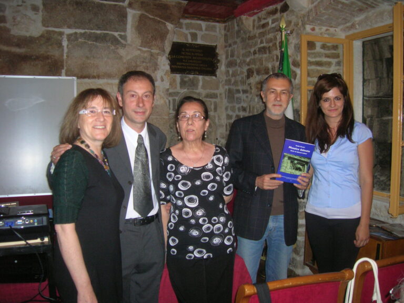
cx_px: 202
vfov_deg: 41.8
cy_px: 152
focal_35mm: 34
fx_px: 397
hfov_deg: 54.0
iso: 139
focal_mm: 5.7
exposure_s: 1/60.1
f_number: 2.9
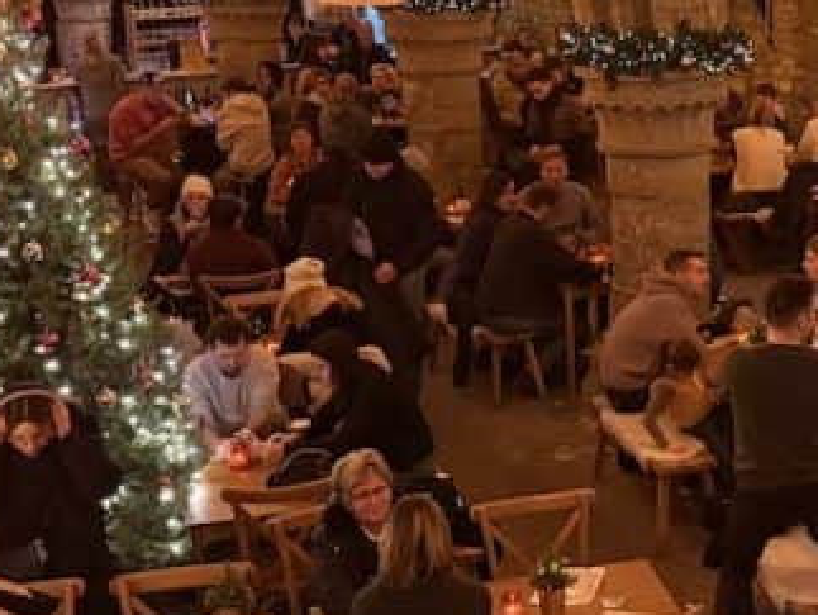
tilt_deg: -11.7
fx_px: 1798
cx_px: 737
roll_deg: +1.7
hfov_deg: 24.9
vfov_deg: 19.4
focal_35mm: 76
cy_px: 243
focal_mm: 6.76
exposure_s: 1/33
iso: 1000
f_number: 1.78
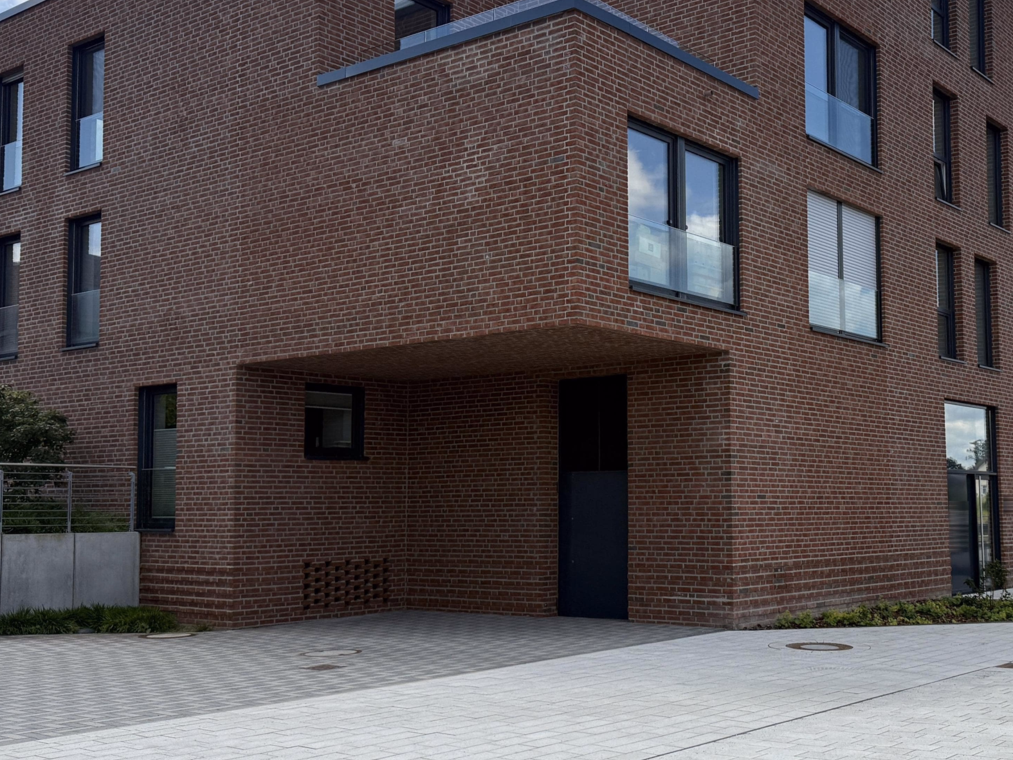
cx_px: 720
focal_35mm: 39
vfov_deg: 36.3
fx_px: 1142
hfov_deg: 46.6
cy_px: 234
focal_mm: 6.76
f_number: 1.78
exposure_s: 1/5714
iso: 100
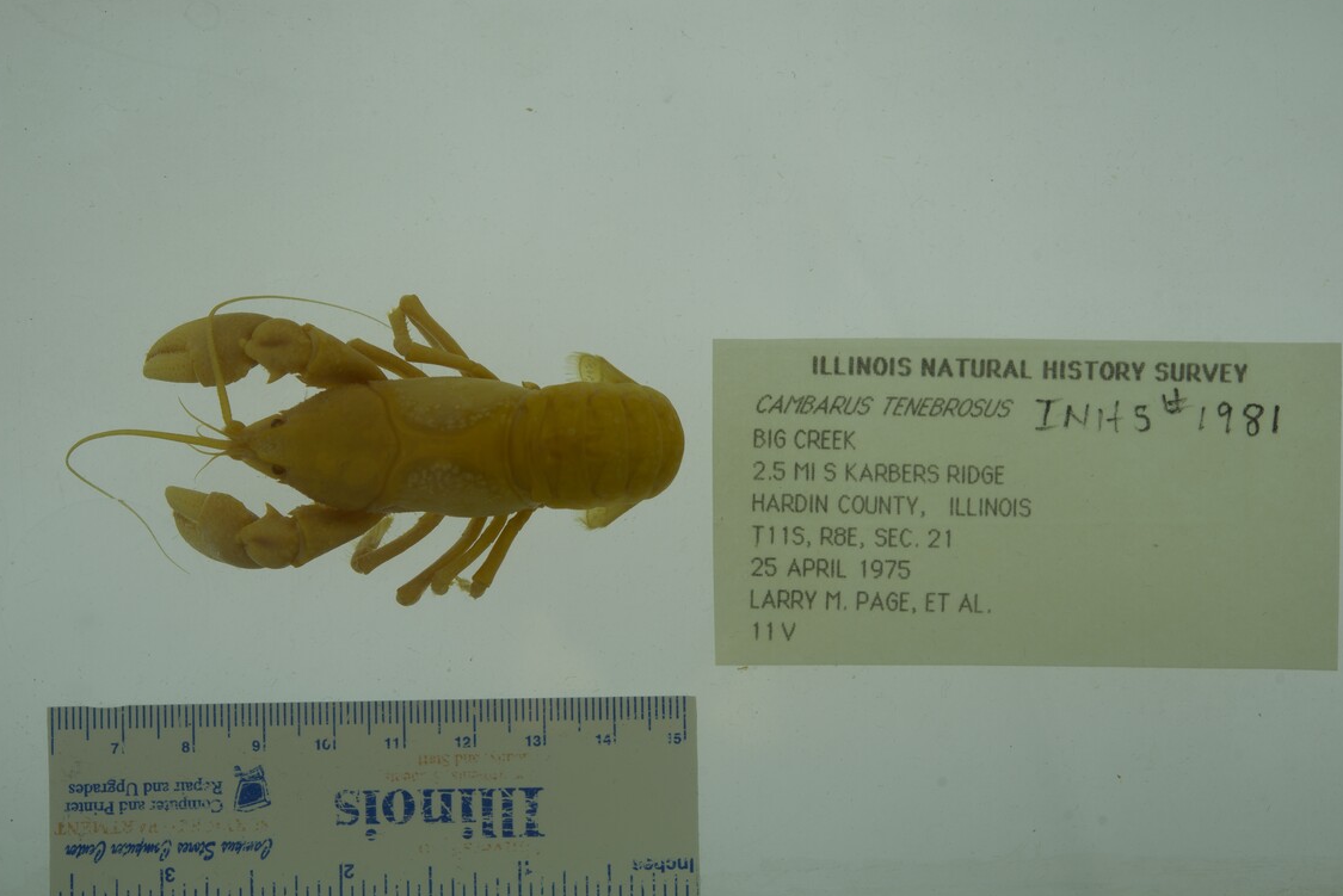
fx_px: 2388
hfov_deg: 31.4
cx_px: 682
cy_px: 441
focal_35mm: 64
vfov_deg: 21.3
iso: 50
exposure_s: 1/100
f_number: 9
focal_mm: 60
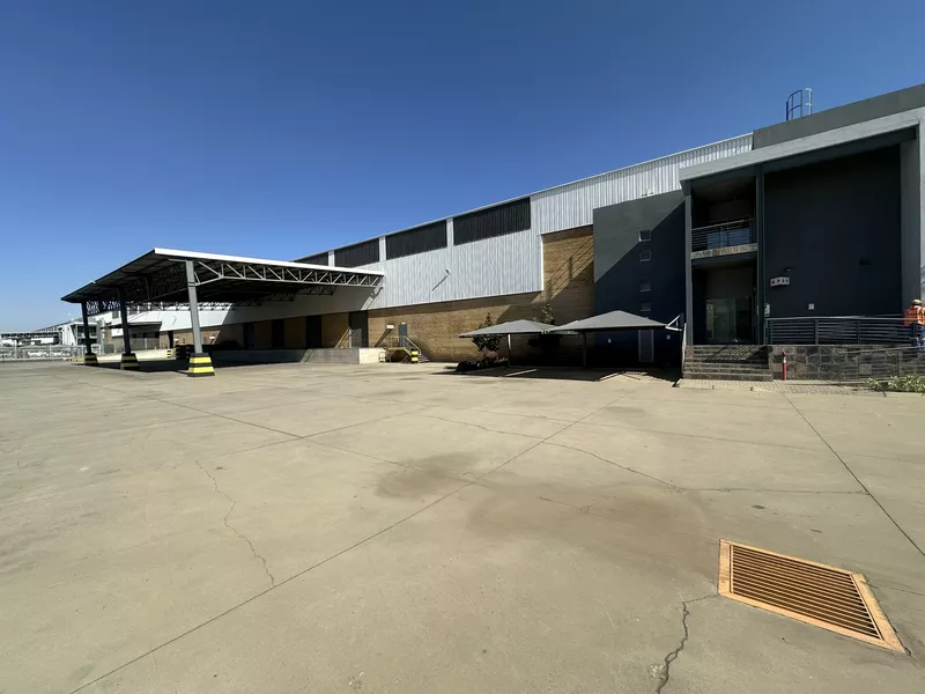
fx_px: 374
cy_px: 347
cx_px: 462
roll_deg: +1.2
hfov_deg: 102.1
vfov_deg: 85.7
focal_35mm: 14
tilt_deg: -1.2
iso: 40
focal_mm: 2.22
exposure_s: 1/1949
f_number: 2.2
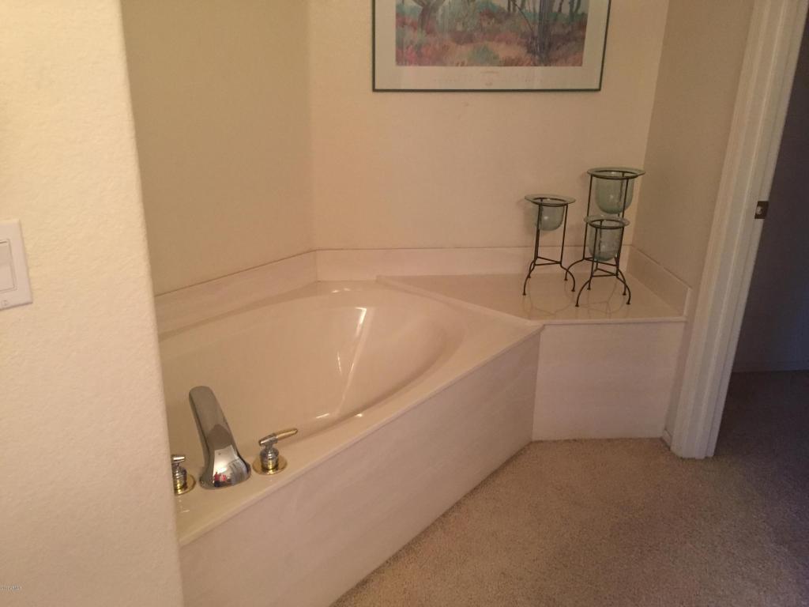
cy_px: 304
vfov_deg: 48.2
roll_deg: -1.1
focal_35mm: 29
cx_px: 404
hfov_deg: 61.7
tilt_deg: -21.0
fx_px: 678
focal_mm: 4.15
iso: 125
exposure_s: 1/30
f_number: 2.2
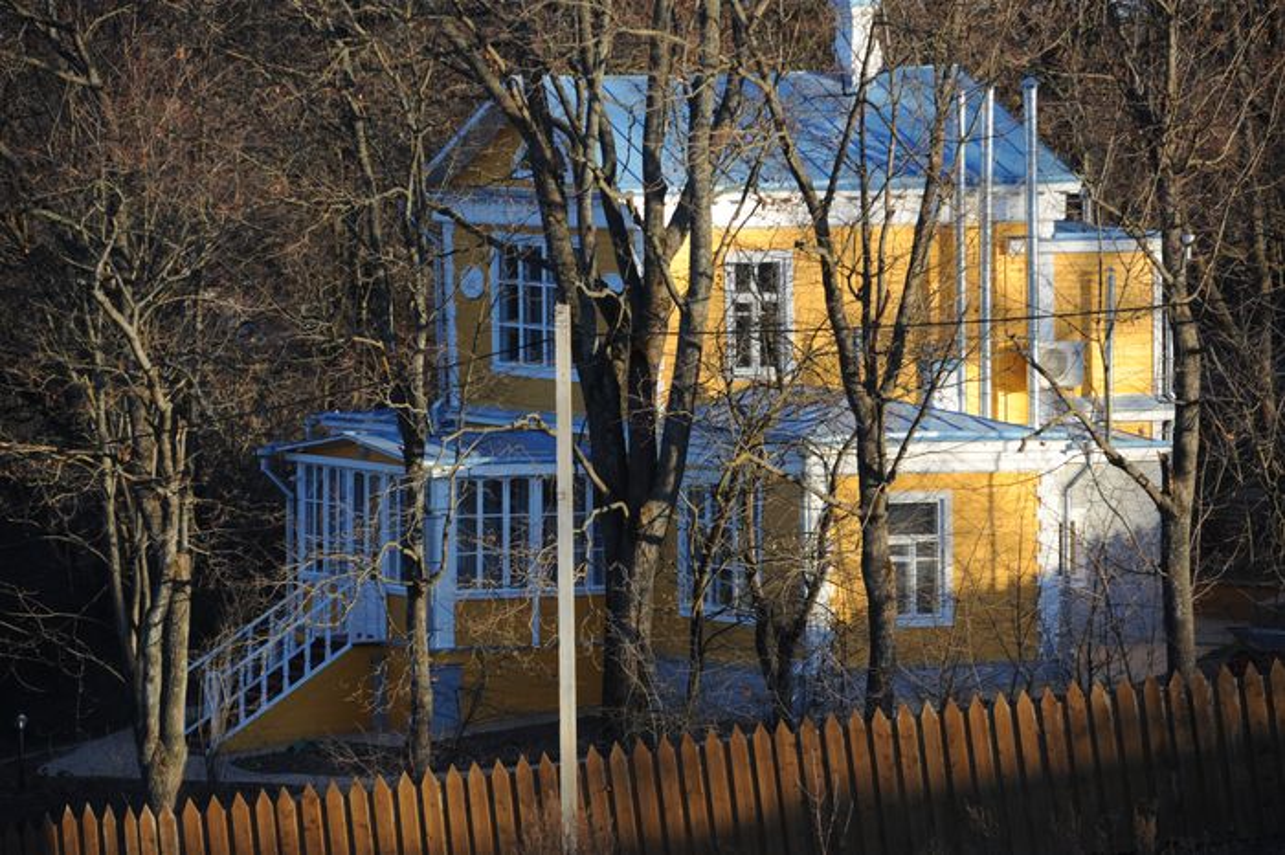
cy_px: 428
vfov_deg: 7.4
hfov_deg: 11.1
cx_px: 642
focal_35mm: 185
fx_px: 6600
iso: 400
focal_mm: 185
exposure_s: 1/800
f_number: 5.6
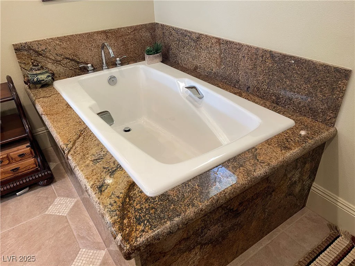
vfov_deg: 54.9
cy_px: 133
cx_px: 178
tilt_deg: -33.0
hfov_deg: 69.4
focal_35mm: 25
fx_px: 256
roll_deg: +2.4
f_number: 1.6
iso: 160
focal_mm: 5.1
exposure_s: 1/60
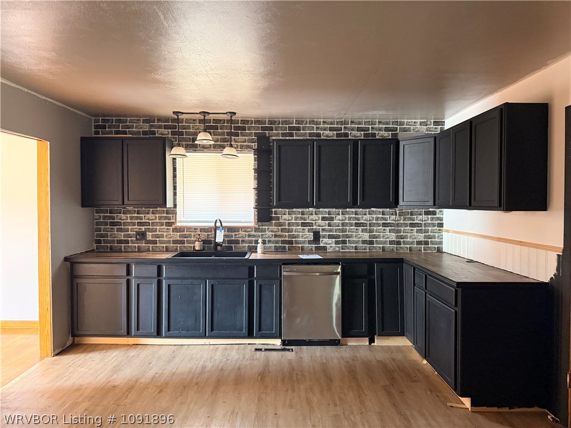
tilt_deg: -0.1
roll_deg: -0.6
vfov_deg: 56.8
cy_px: 214
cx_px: 286
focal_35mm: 24
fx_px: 396
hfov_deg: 71.6
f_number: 1.78
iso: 800
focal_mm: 6.76
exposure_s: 1/48
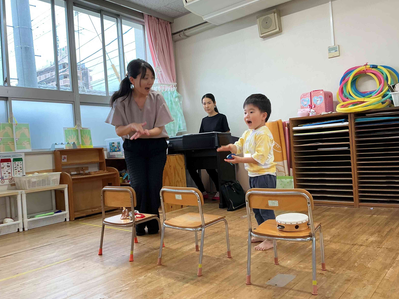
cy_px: 148
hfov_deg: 60.0
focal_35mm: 30
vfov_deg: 46.8
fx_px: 346
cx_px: 202
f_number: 1.8
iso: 64
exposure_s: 1/120
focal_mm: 3
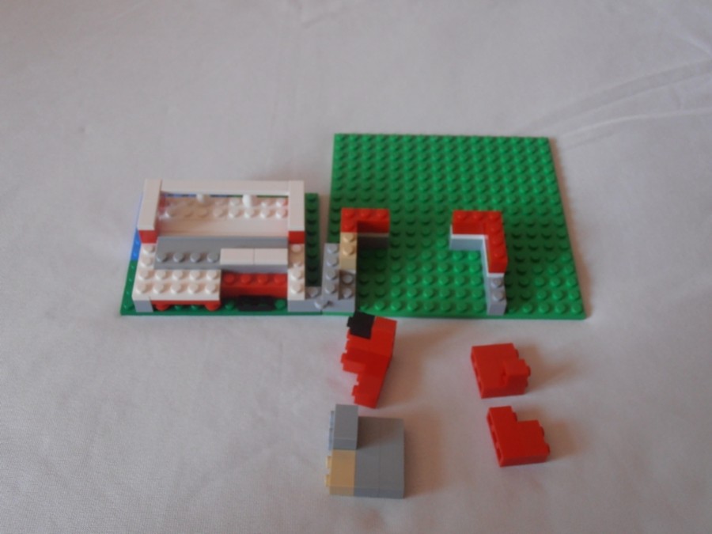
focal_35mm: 37
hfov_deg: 50.1
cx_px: 356
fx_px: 761
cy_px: 267
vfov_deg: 38.7
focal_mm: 6.61
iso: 100
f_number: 3.9
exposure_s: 1/40
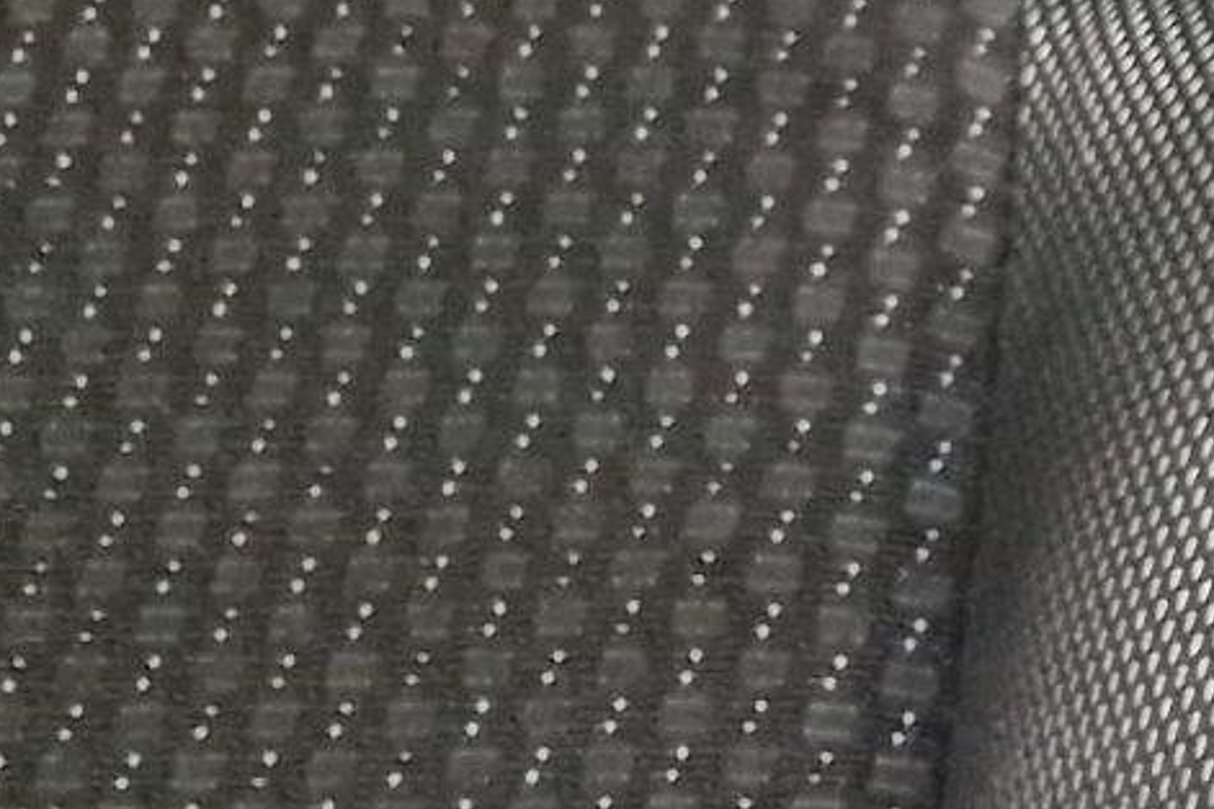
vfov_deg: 10.2
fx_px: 4384
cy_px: -404
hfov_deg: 12.6
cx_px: 2833
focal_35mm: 130
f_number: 1.8
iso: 400
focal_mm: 6.4
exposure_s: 1/13
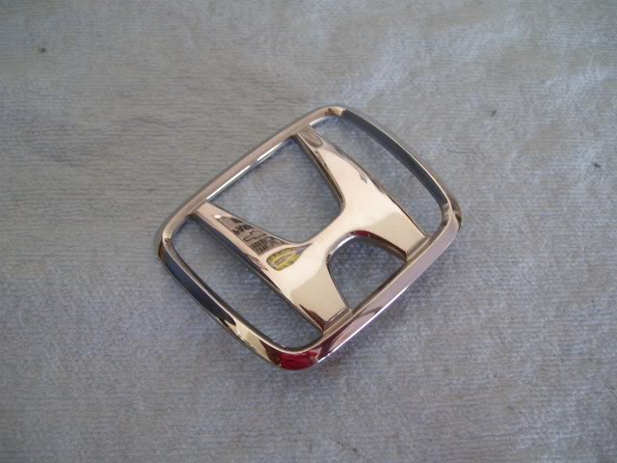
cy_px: 232
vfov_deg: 38.7
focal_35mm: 37
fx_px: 659
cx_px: 308
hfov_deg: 50.1
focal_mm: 6
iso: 160
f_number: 2.7
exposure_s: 1/20
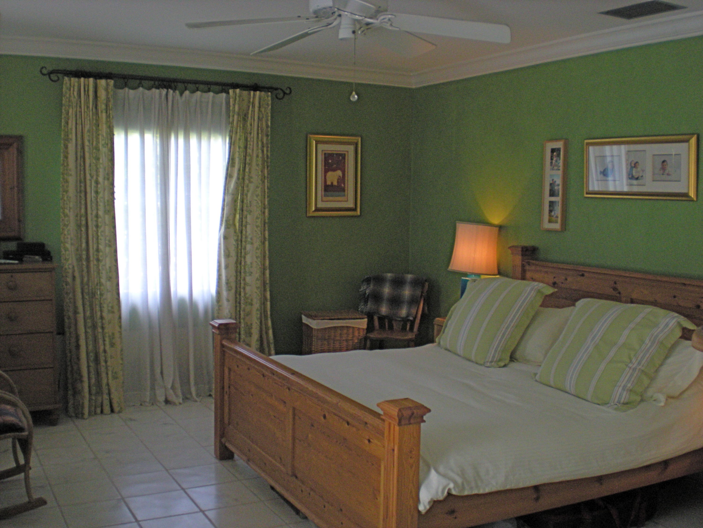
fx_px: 772
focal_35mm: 38
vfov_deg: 37.7
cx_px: 352
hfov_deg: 49.0
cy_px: 264
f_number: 3.1
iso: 200
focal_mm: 6.3
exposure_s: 1/48.5
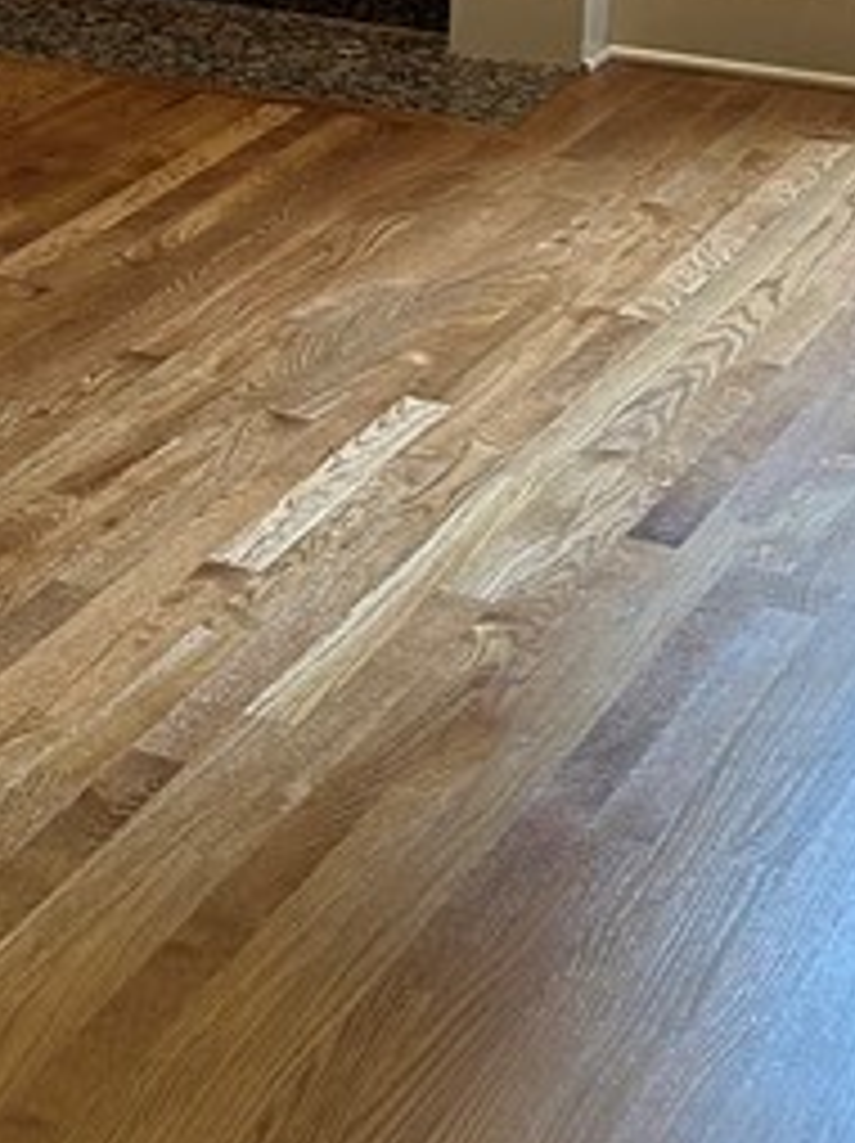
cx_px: -342
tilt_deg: -13.0
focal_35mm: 105
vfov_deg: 18.3
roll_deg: +1.9
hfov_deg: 13.4
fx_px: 3464
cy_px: 40
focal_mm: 5.7
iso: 125
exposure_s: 1/120
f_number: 1.5
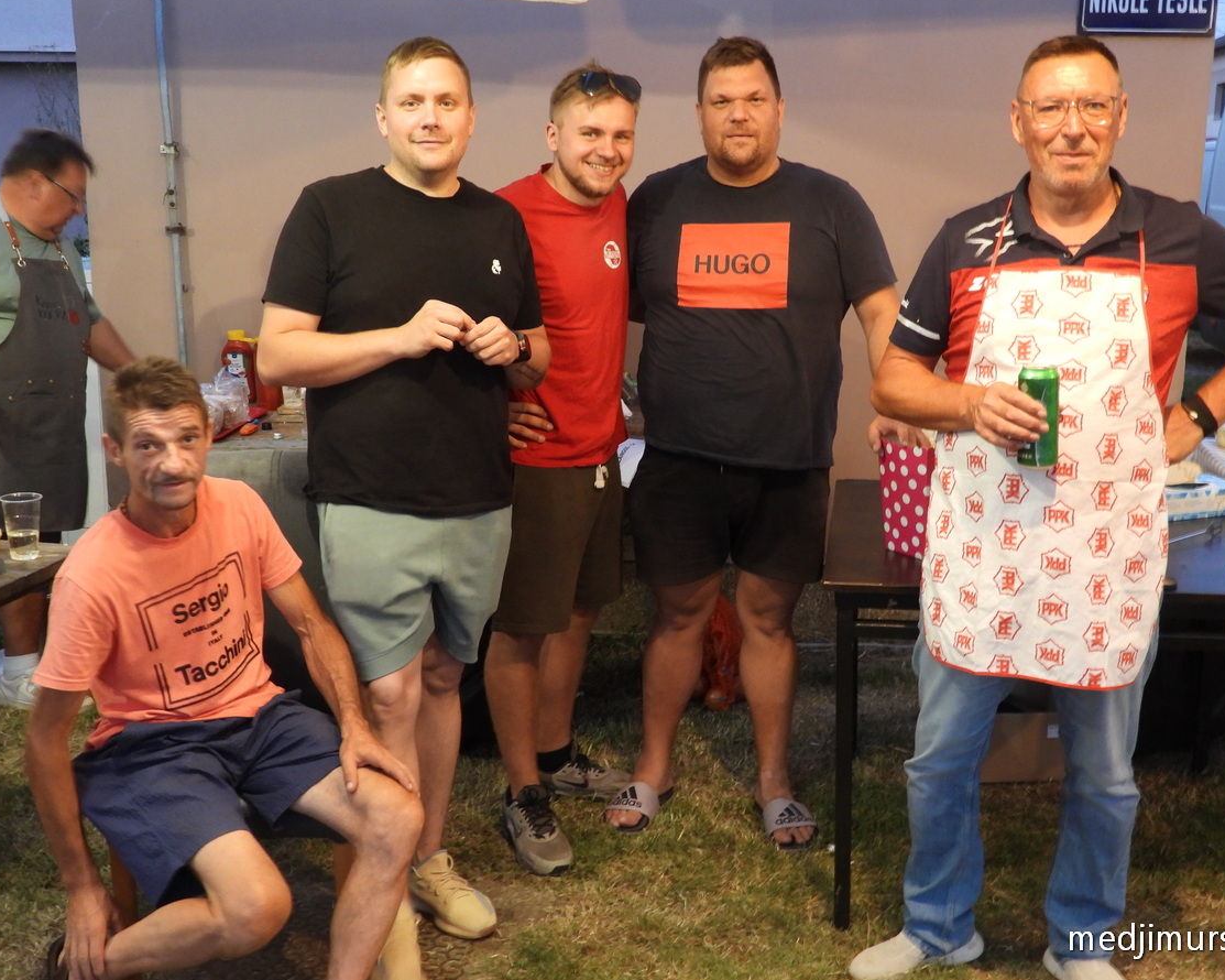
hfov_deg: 45.8
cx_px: 650
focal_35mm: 40
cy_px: 488
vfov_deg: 37.3
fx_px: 1450
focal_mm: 6.8
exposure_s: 1/8
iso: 450
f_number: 3.2
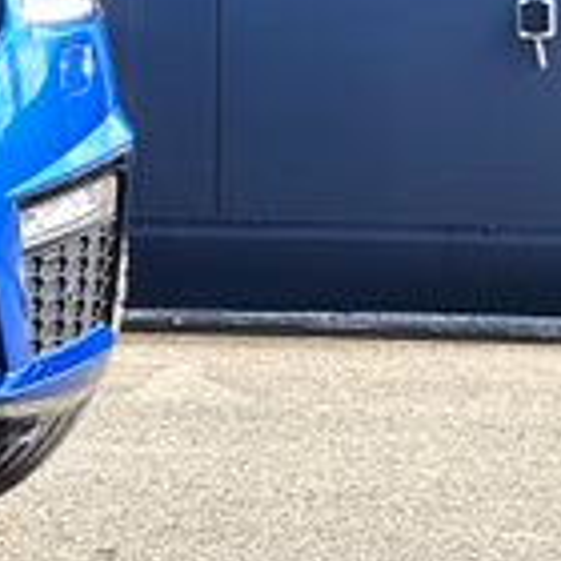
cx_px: -809
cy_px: 16
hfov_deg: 4.4
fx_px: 7151
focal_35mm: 390
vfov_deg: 4.5
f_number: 2.8
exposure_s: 1/246
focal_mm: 9
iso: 32
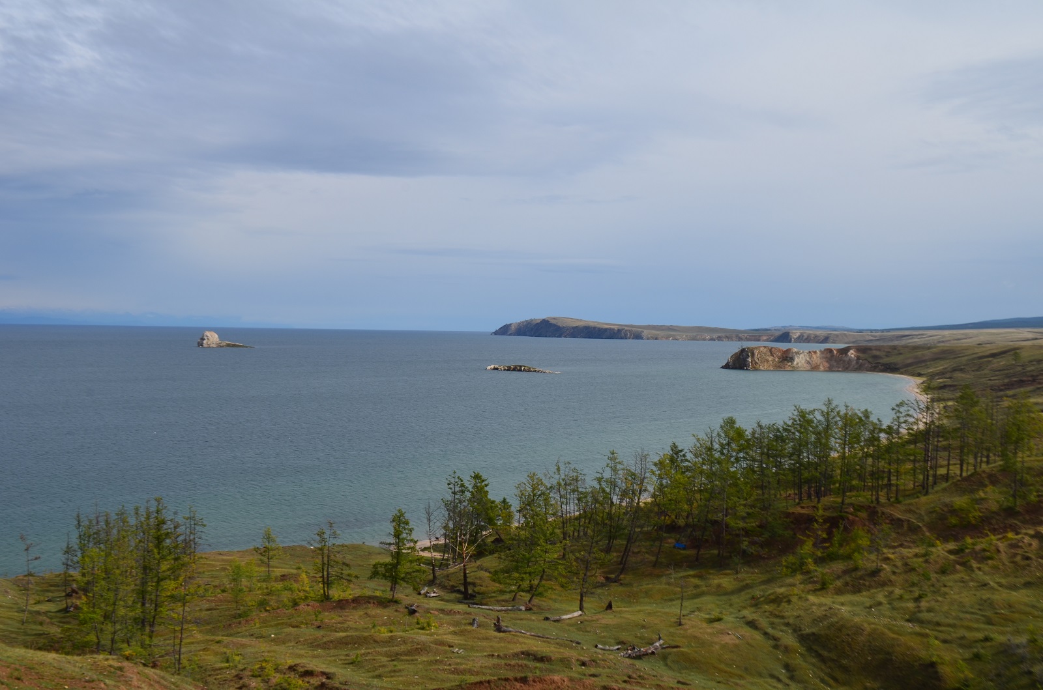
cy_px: 345
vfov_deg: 31.7
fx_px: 1214
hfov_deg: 46.5
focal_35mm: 42
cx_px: 522
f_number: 11
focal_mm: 28
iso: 100
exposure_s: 1/160
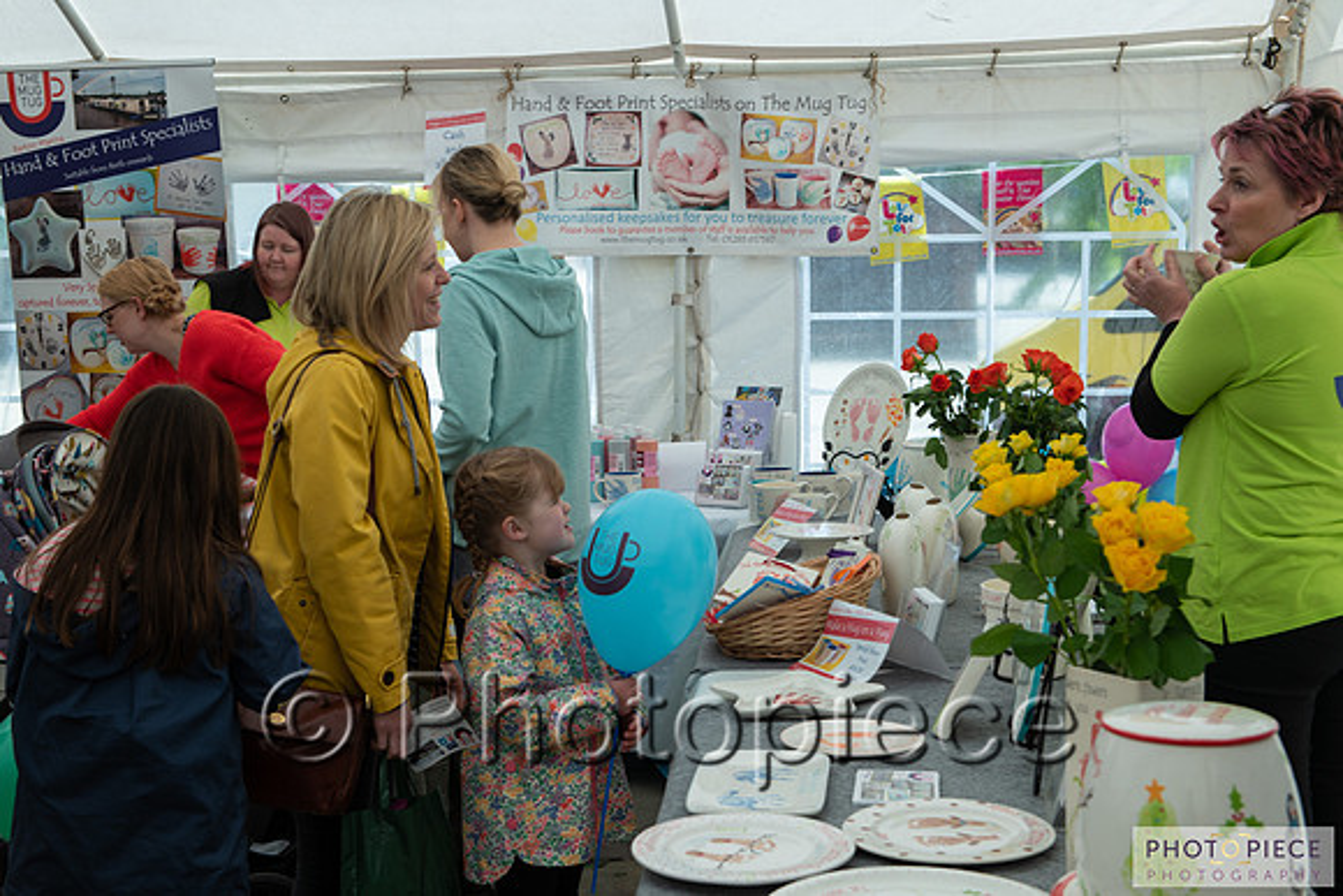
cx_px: 651
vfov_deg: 25.6
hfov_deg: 37.7
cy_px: 447
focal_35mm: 53
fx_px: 1969
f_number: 6.3
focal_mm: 50
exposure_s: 1/80
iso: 64
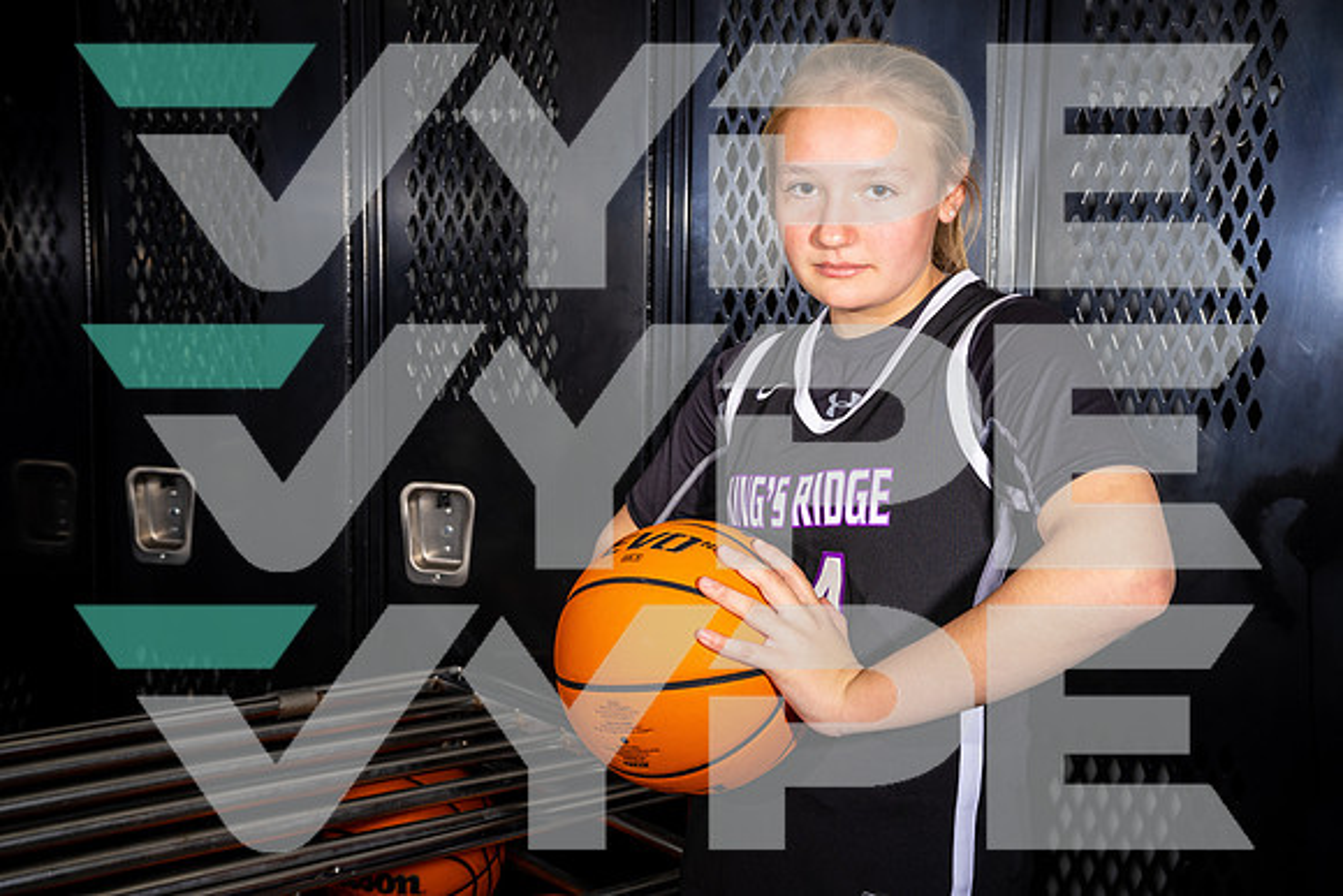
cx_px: 672
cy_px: 448
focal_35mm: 43
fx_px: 1604
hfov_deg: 45.4
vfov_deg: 31.2
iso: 100
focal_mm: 43
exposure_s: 1/125
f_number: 8
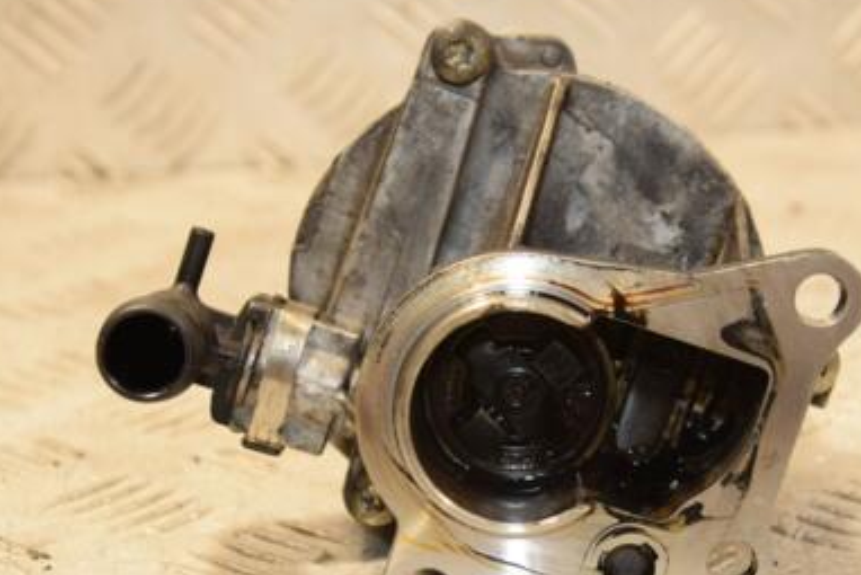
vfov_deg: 13.8
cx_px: 552
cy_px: 345
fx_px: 2369
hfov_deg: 20.6
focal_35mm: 99
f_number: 5
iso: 800
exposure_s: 1/200
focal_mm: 42
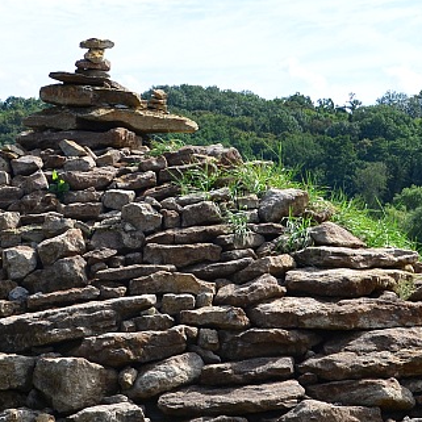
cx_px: 84
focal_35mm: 103
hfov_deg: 16.8
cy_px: 276
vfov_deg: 16.9
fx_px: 1421
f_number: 8
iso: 100
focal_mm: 26
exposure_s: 1/160
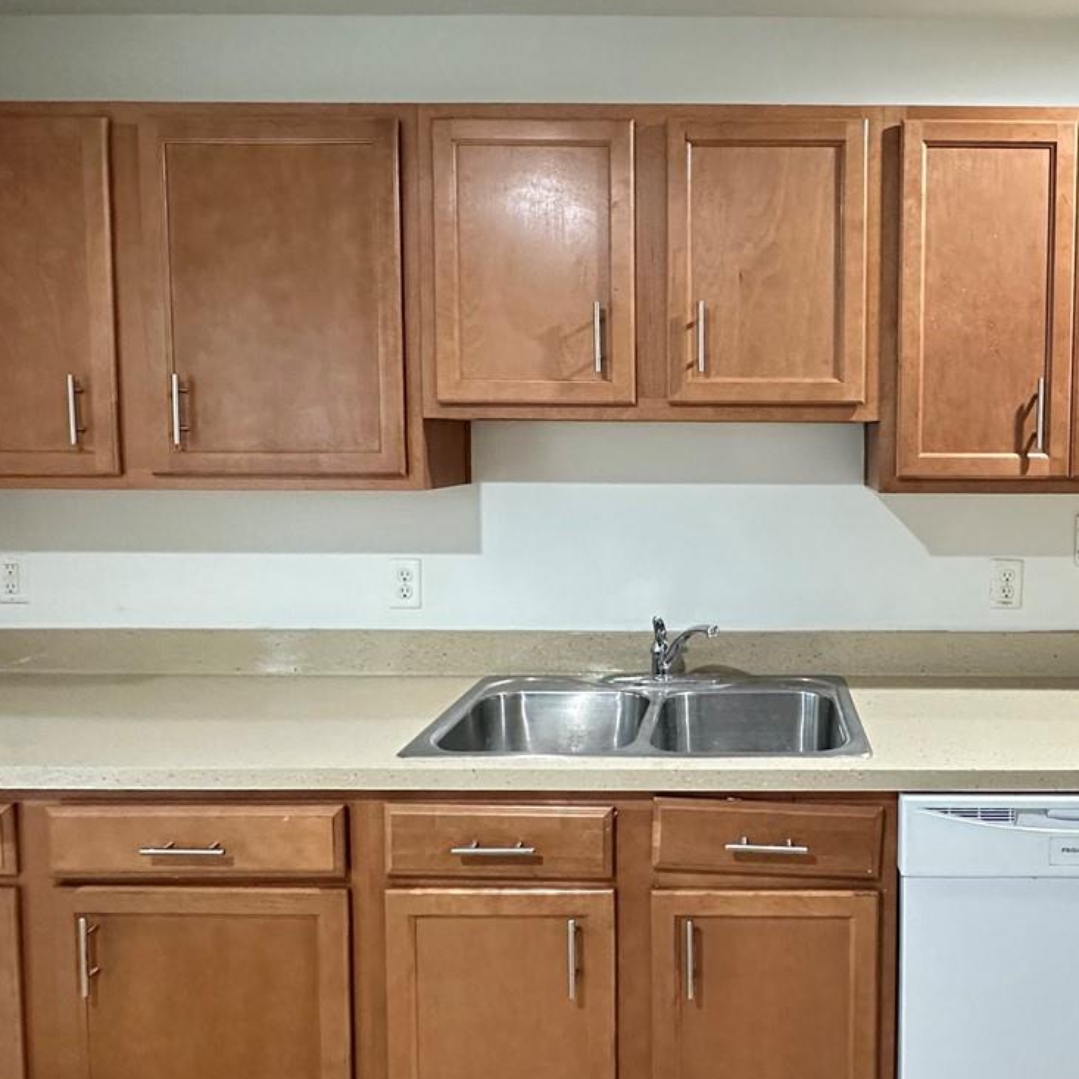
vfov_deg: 59.0
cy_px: 500
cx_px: 767
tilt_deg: -3.4
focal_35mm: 27
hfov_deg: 57.0
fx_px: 952
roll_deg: -0.4
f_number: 2.2
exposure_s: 1/60
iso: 800
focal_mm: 2.22
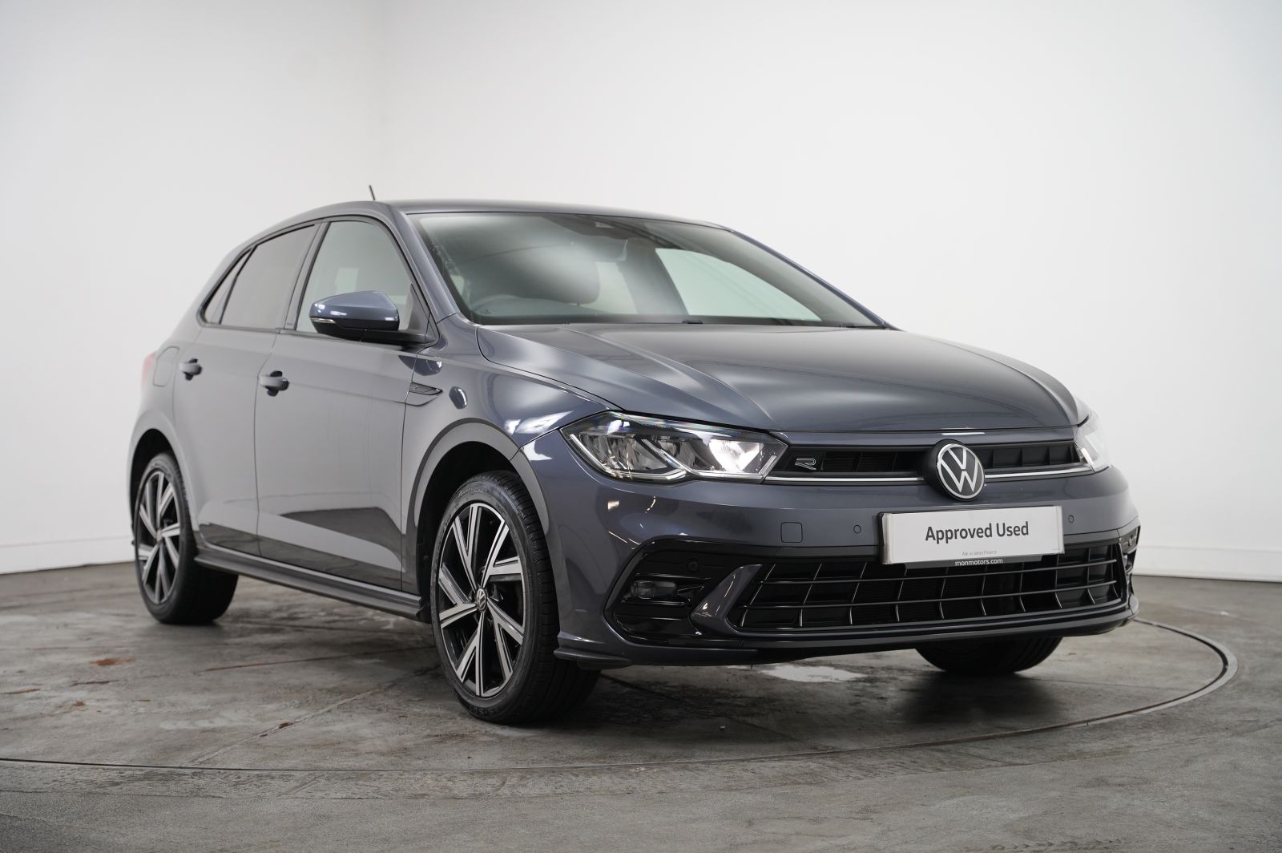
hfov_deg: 37.7
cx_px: 641
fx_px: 1875
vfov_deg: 25.6
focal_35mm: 53
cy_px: 426
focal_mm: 52.7
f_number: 3.5
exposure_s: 1/160
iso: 1600
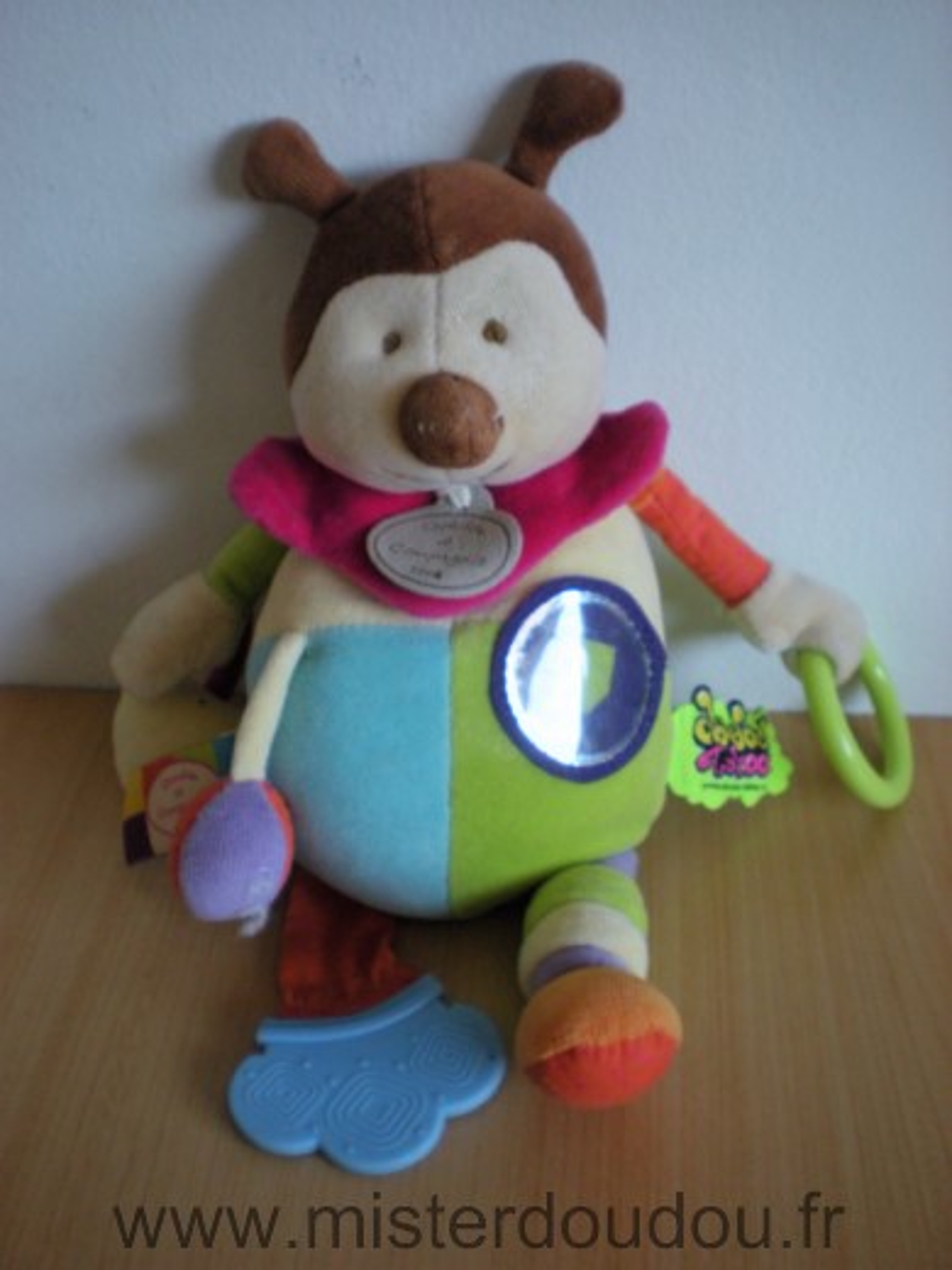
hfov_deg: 37.7
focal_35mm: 38
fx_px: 1393
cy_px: 635
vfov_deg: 49.0
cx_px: 476
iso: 200
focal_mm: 6.3
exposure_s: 1/27.5
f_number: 3.1
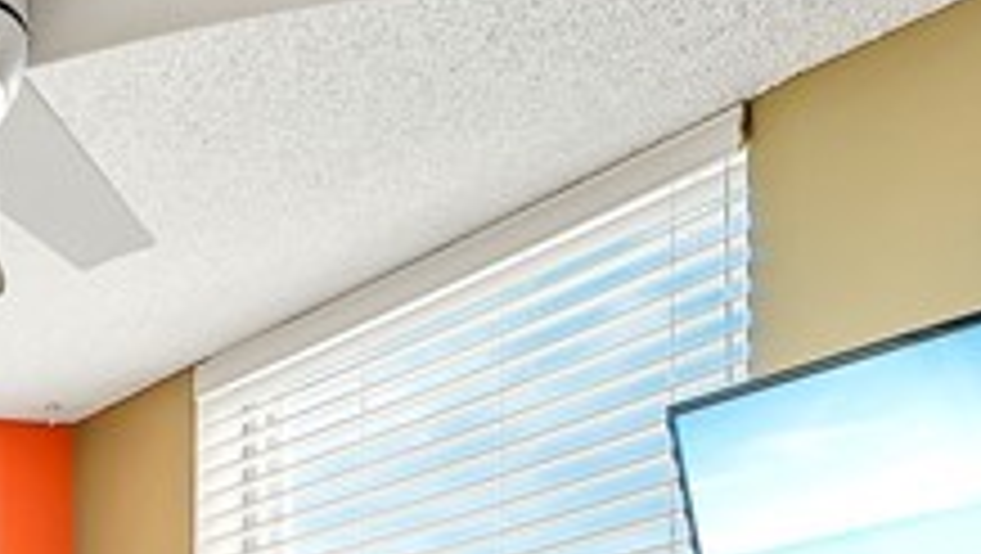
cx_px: -668
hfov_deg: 21.6
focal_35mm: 73
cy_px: 1056
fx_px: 1900
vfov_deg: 14.3
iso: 100
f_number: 8
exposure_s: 1/3
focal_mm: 14
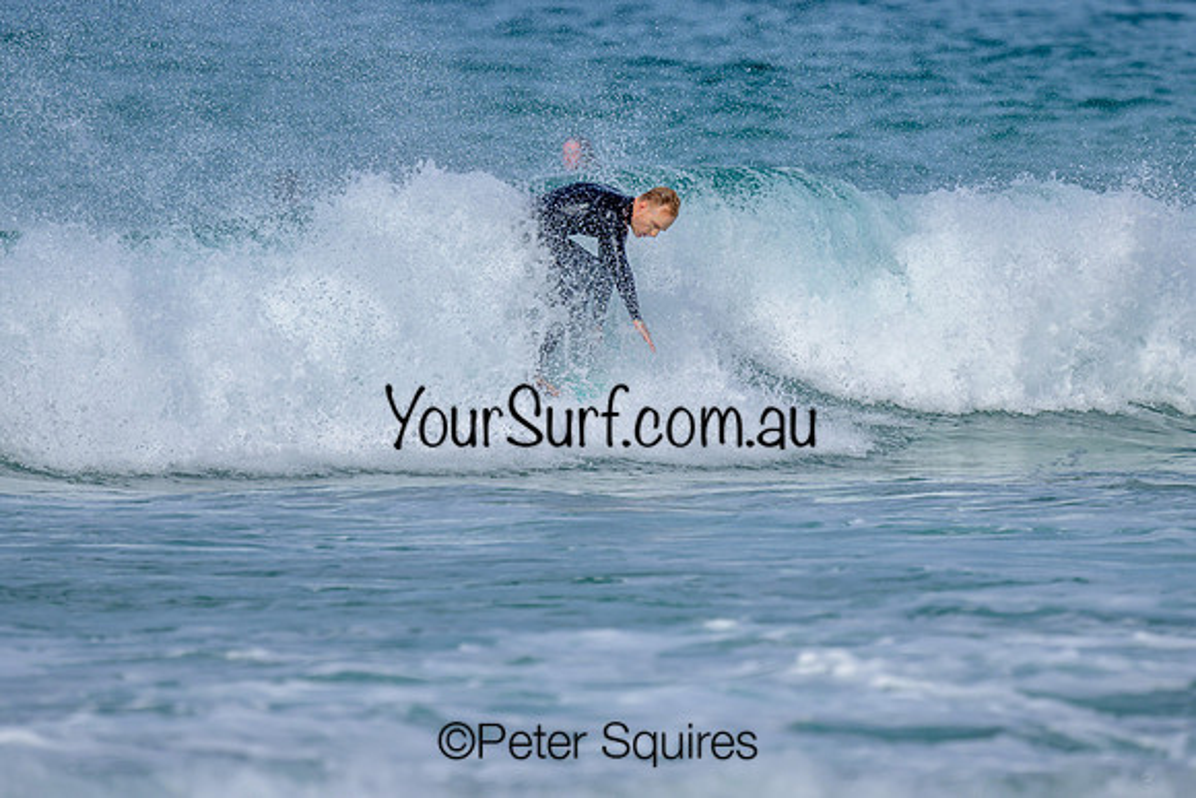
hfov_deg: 1.9
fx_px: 36572
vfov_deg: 1.3
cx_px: 536
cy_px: 387
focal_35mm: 1101
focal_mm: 800
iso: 160
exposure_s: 1/2000
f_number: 6.3
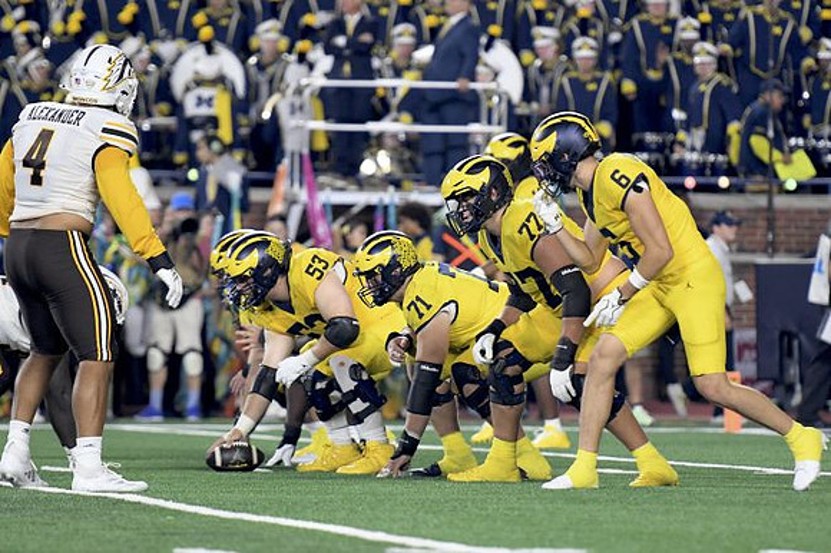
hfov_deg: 7.2
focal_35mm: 285
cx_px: 416
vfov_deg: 4.8
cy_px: 276
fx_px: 6575
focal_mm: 190
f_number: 2.8
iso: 2000
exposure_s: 1/1000
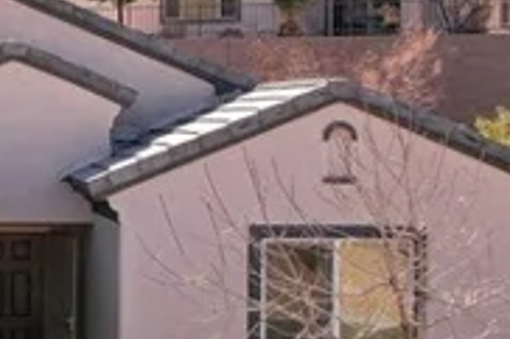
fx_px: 1755
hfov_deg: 15.7
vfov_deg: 11.0
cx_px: -160
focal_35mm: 124
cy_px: 109
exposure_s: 1/2500
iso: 130
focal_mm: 8.4
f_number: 2.8
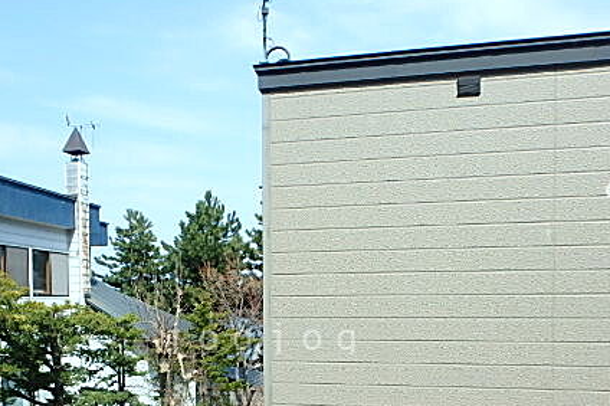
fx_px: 559
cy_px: 337
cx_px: 265
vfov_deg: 38.1
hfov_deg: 57.1
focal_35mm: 33
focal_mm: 3.7
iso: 125
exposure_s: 1/640
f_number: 3.5
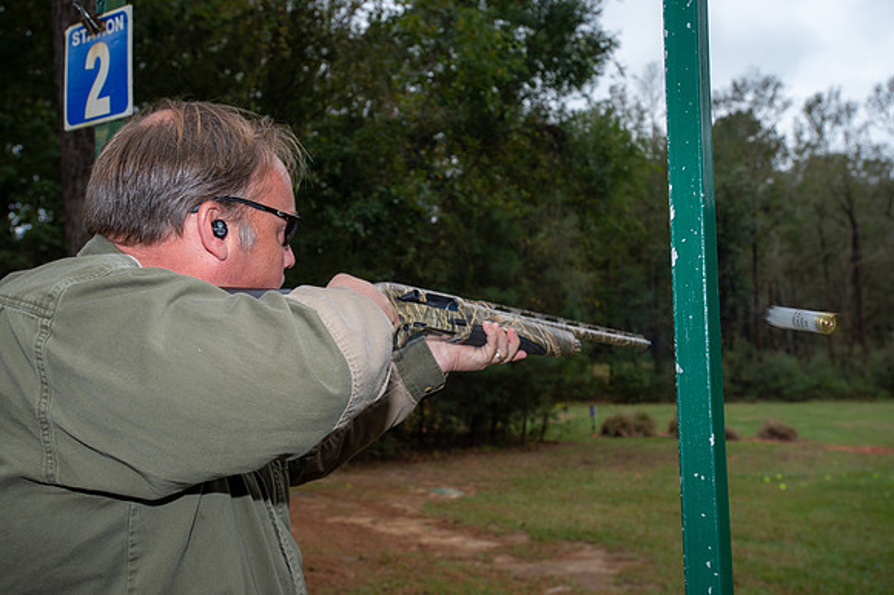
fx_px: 869
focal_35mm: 35
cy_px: 298
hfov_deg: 54.5
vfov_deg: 37.8
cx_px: 447
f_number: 6.3
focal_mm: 35
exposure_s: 1/250
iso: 320
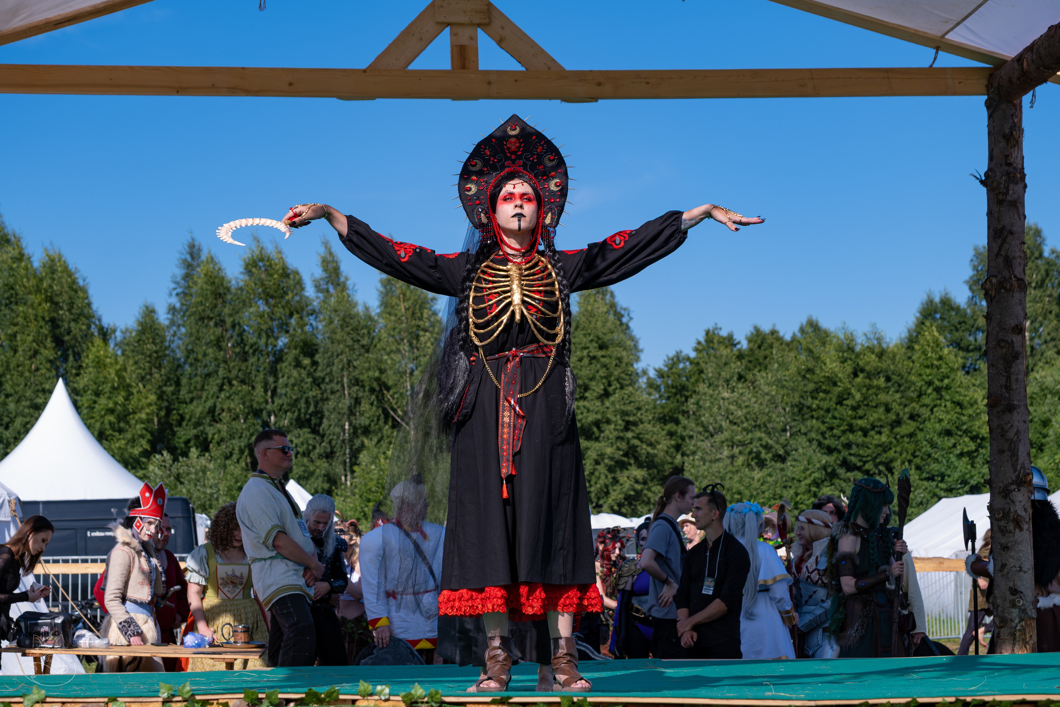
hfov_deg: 29.1
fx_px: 2040
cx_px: 532
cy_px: 360
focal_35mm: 69
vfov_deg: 19.7
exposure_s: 1/1250
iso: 160
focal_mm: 42.7
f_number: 4
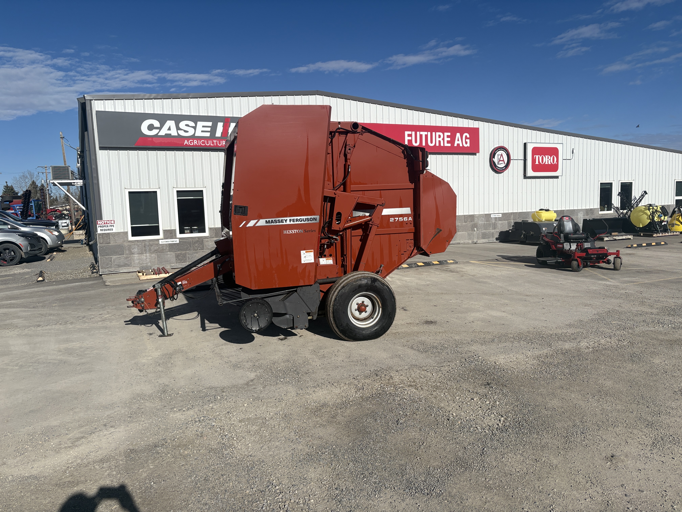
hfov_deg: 67.3
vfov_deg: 53.1
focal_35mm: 26
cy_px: 256
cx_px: 341
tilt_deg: -6.0
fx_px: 512
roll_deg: +1.2
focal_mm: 5.96
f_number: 1.6
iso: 50
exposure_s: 1/7813
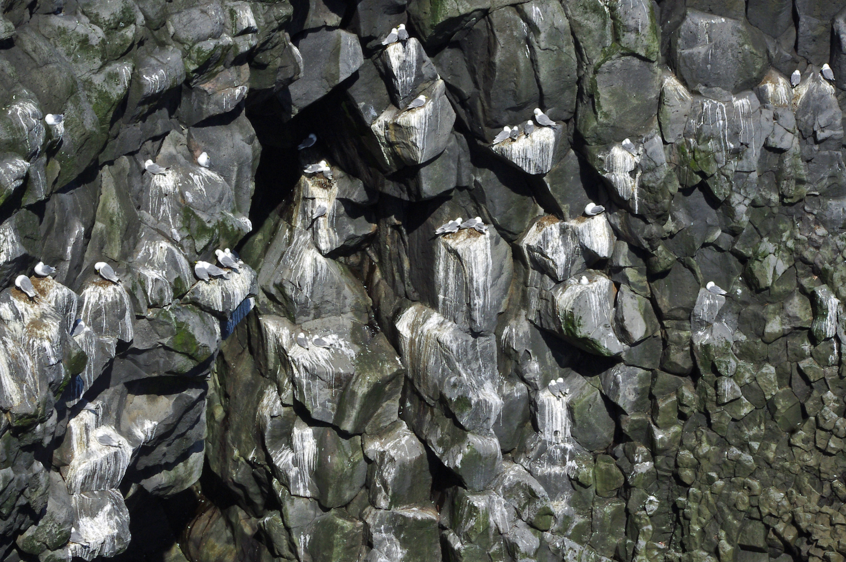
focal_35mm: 128
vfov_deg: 10.7
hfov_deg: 16.0
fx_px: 3004
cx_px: 228
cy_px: 324
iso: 200
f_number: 14
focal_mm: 55
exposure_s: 1/250
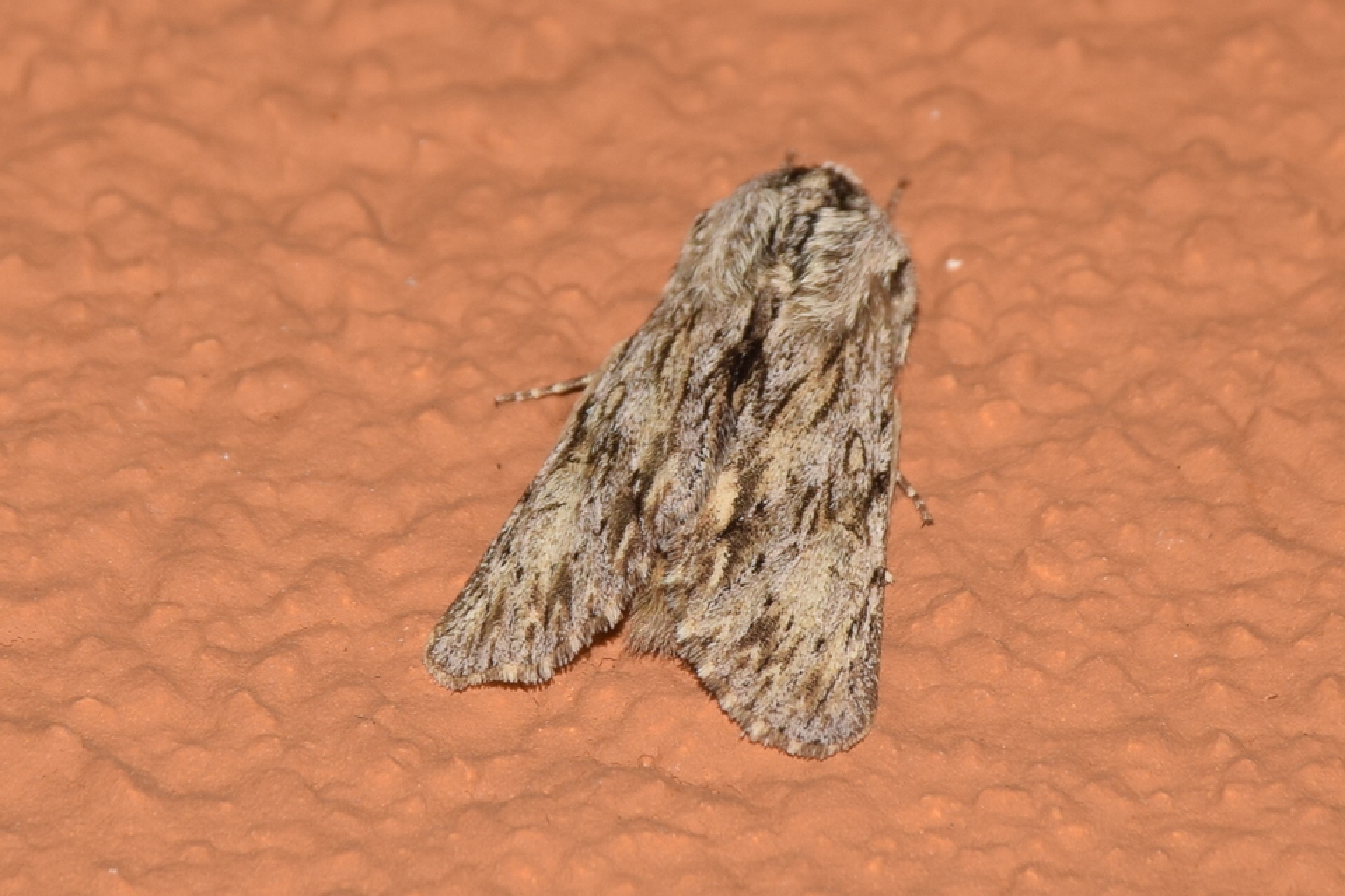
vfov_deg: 6.5
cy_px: 448
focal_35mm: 210
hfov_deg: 9.8
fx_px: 7845
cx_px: 672
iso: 100
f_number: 13
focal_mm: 140
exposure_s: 1/160
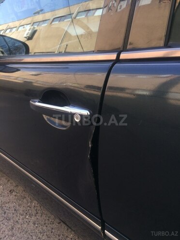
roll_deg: +9.8
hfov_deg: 48.2
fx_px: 201
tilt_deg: -26.4
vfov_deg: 61.7
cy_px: 120
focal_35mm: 29
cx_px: 90
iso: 32
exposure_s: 1/258
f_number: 2.2
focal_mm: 4.15
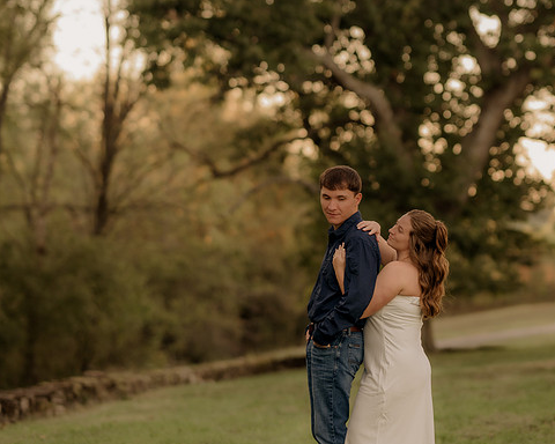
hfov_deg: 13.4
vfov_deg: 10.7
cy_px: 222
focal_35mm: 144
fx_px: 2365
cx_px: 316
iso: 100
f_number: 1.8
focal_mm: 85
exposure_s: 1/100
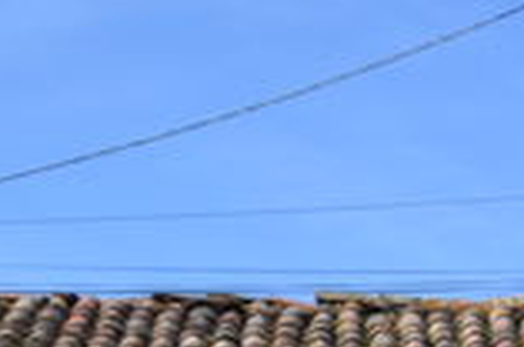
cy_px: 259
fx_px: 2923
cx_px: 1075
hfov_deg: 9.5
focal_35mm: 201
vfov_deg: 6.8
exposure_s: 1/250
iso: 100
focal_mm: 21
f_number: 8
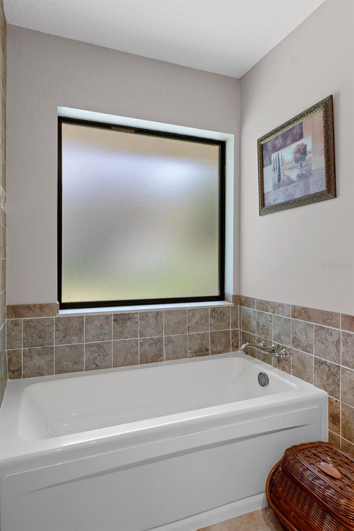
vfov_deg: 81.2
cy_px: 266
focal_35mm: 21
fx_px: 310
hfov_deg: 59.5
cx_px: 177
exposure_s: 1/2
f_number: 8
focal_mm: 14
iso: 250
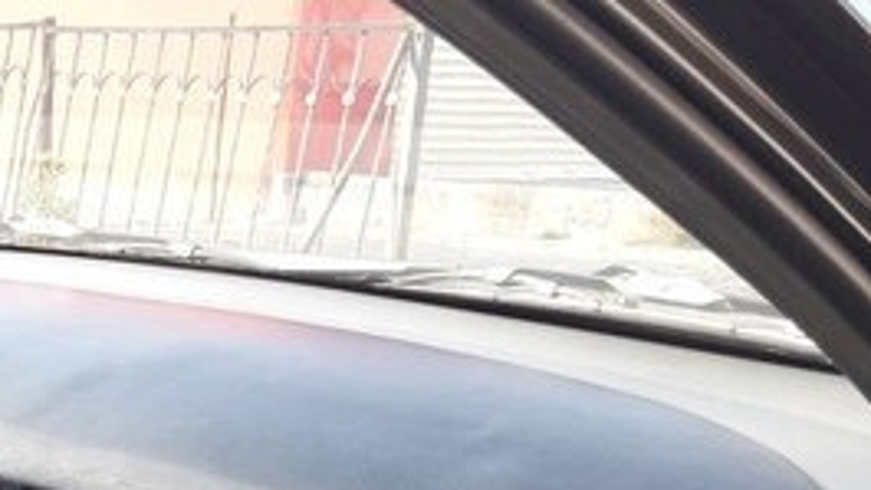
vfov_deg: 15.6
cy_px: 498
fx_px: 1755
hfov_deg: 24.8
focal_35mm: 76
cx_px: -210
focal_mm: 3.7
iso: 40
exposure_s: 1/112
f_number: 1.9
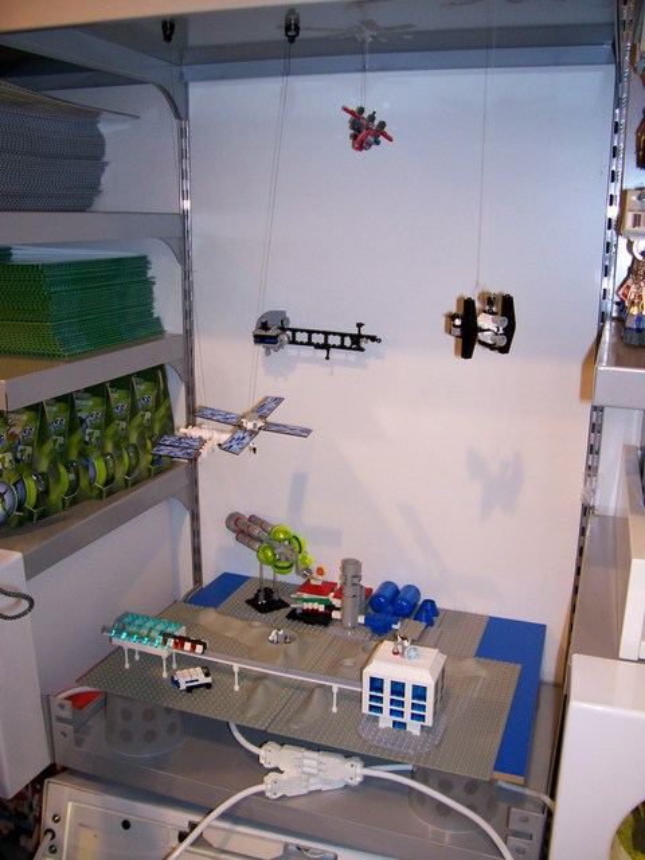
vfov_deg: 54.0
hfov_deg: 41.8
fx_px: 845
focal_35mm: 34
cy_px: 430
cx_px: 322
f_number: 2.7
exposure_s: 1/112
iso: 140
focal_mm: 5.6
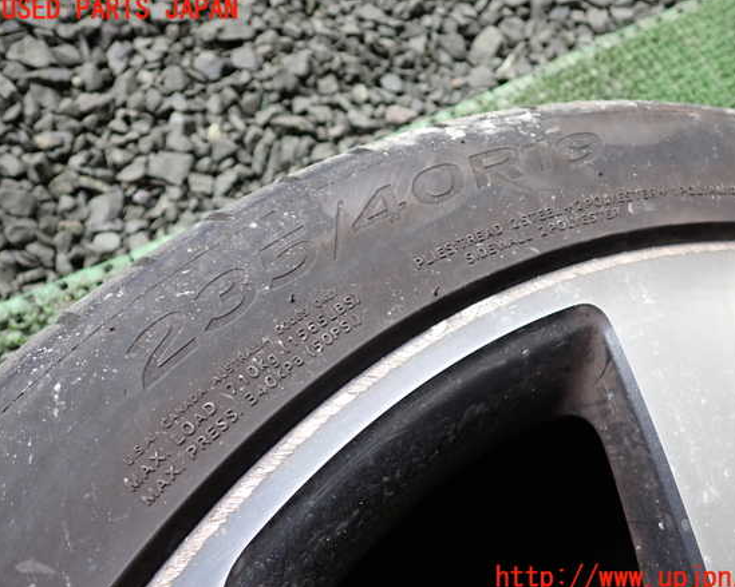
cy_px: 294
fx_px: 696
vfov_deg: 45.8
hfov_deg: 55.6
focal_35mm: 32
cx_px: 396
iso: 200
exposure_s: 1/50
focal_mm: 5.4
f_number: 2.3
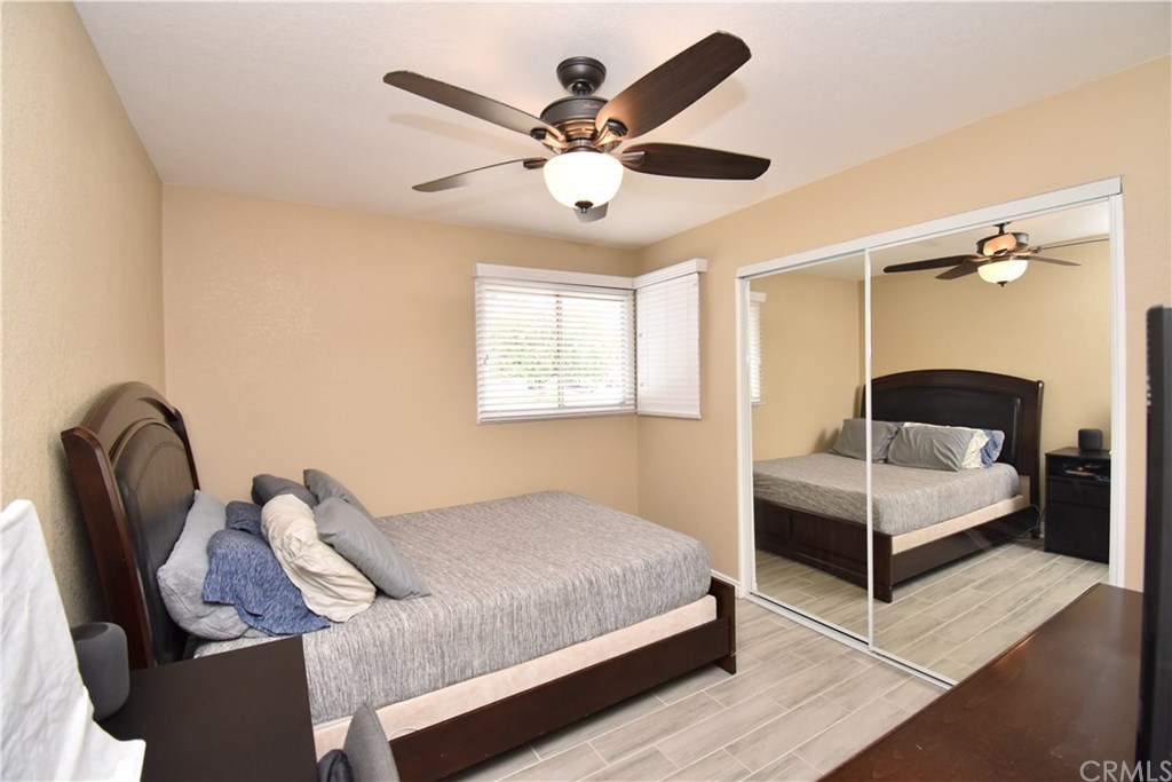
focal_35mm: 15
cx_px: 586
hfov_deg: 100.4
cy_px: 391
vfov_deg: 77.3
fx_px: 488
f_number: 5
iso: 800
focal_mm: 10
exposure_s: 1/100
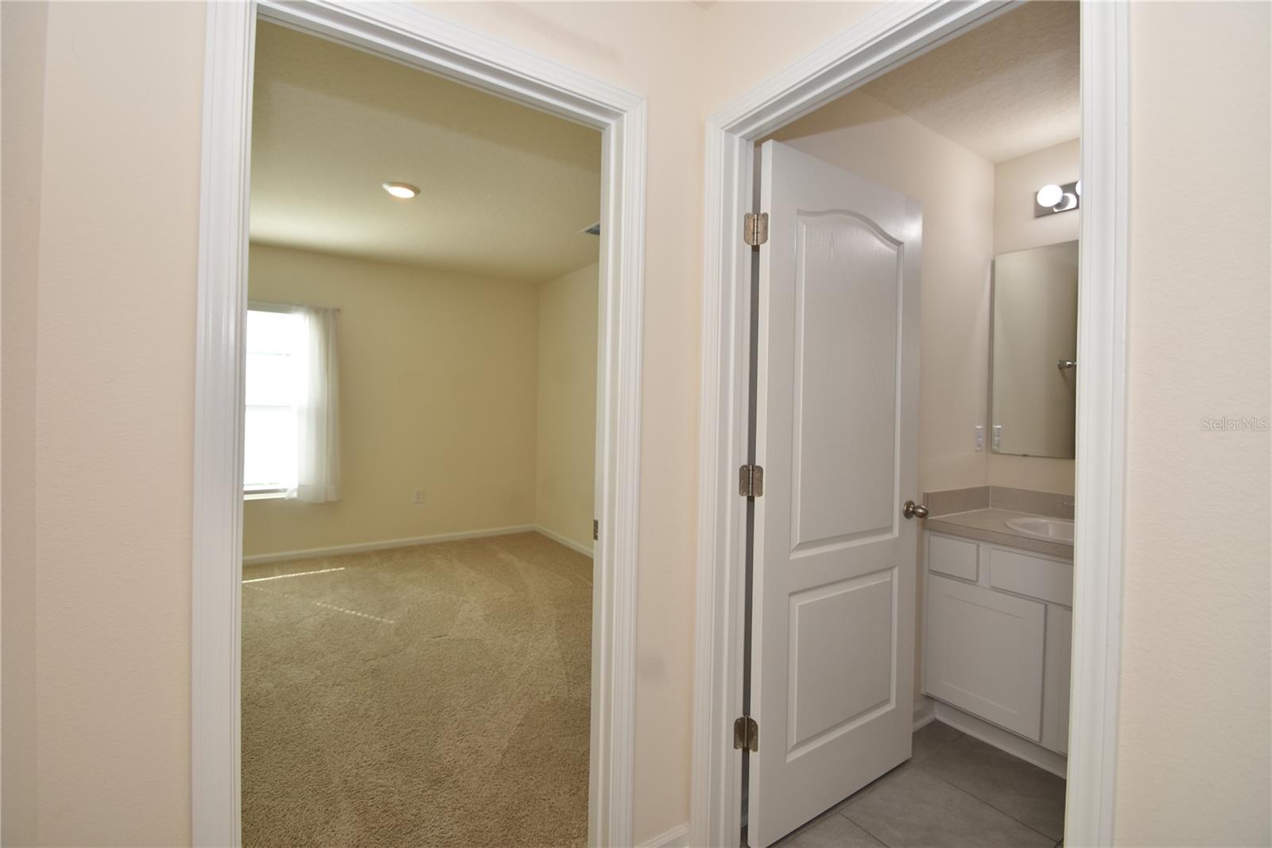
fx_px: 530
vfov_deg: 77.3
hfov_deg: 100.4
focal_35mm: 15
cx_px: 636
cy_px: 424
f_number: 5
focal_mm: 10
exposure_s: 1/100
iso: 200
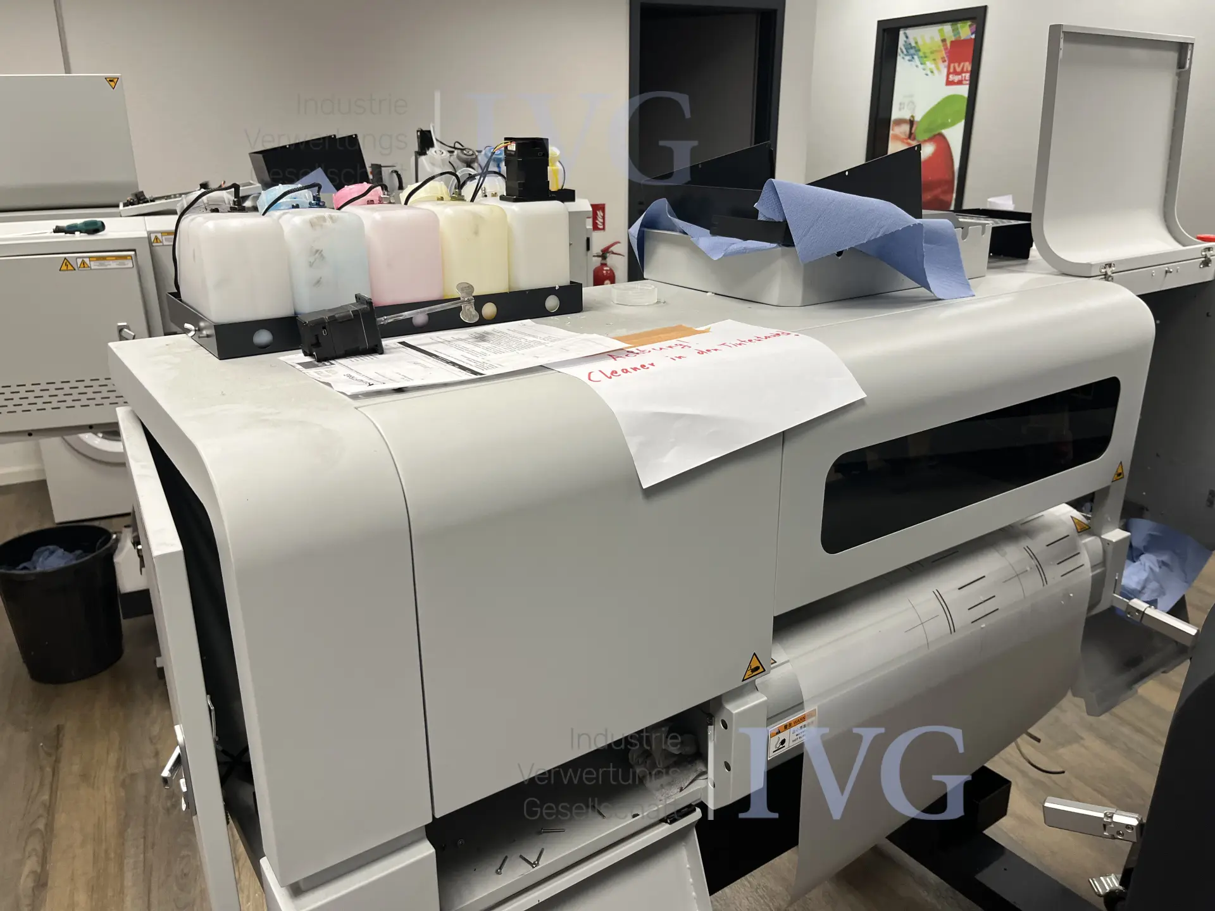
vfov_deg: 53.1
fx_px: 913
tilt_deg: -17.9
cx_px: 608
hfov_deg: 67.3
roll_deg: +0.4
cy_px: 456
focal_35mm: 26
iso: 100
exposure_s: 1/100
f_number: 1.6
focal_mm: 5.1
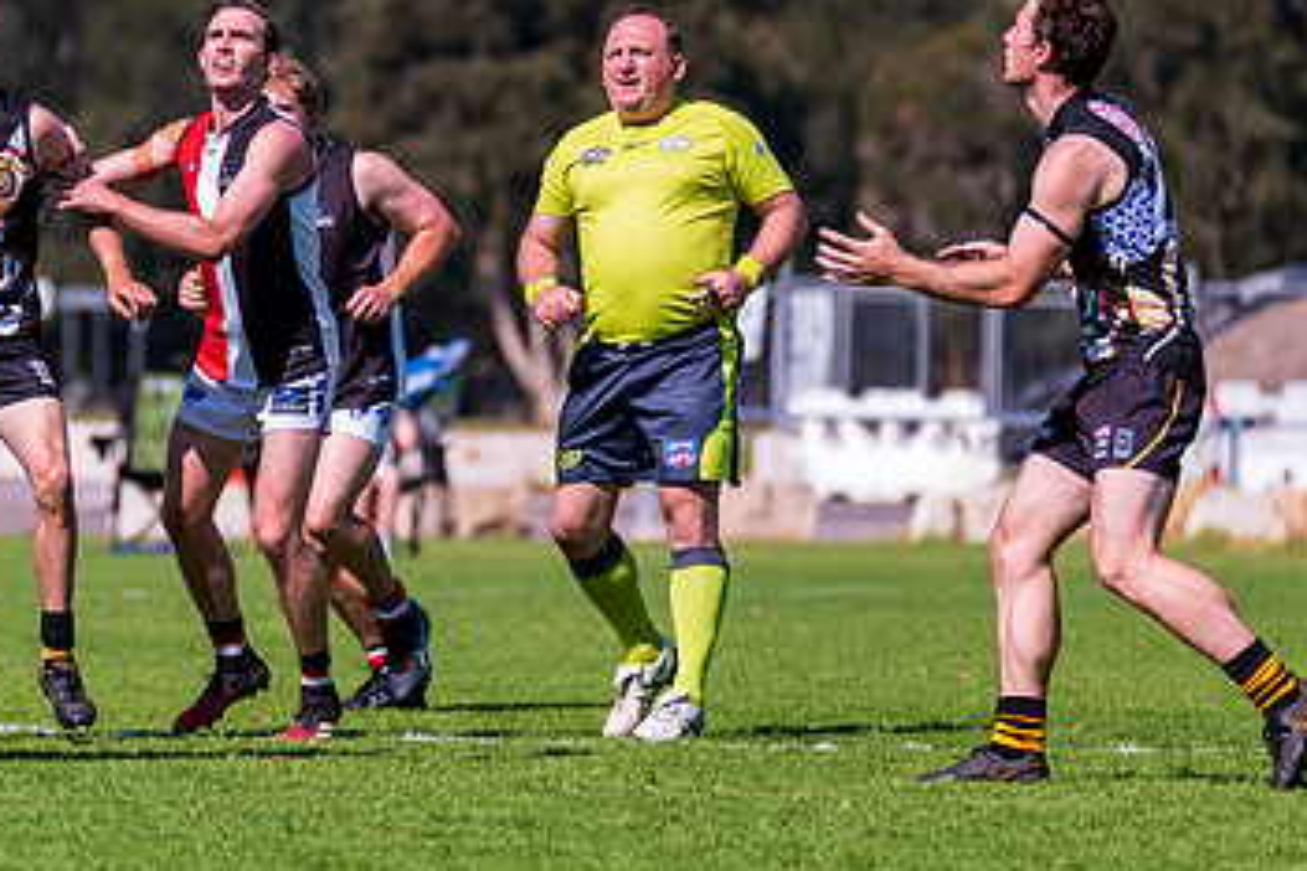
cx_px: 58
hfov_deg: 3.5
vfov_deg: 2.4
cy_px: 209
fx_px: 21164
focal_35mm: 583
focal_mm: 300
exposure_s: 1/3200
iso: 800
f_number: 6.3
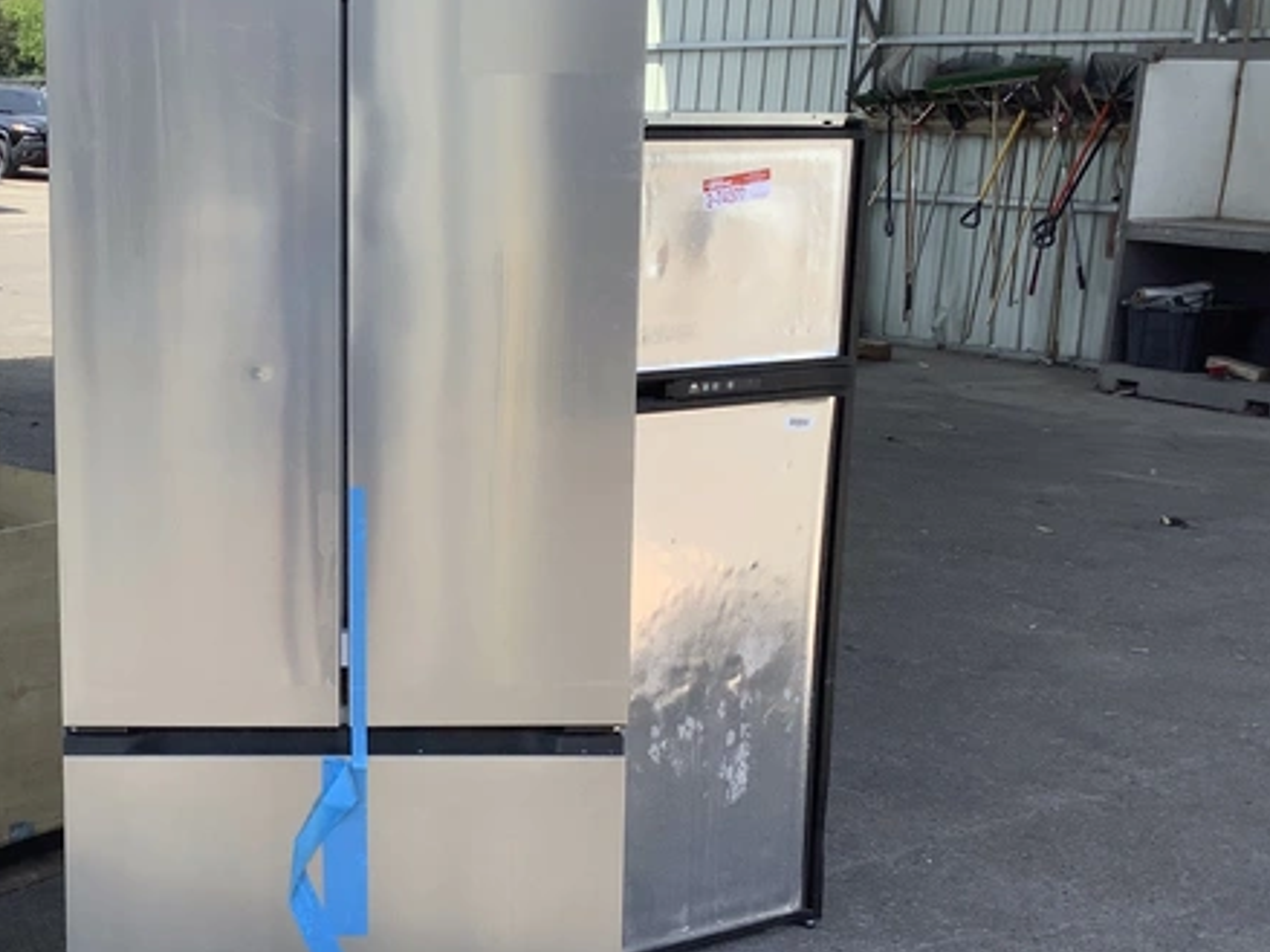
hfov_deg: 35.0
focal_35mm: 53
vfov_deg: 27.5
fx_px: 1944
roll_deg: -0.6
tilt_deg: -11.2
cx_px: 249
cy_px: 522
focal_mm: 3.3
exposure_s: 1/407
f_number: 2.4
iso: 25
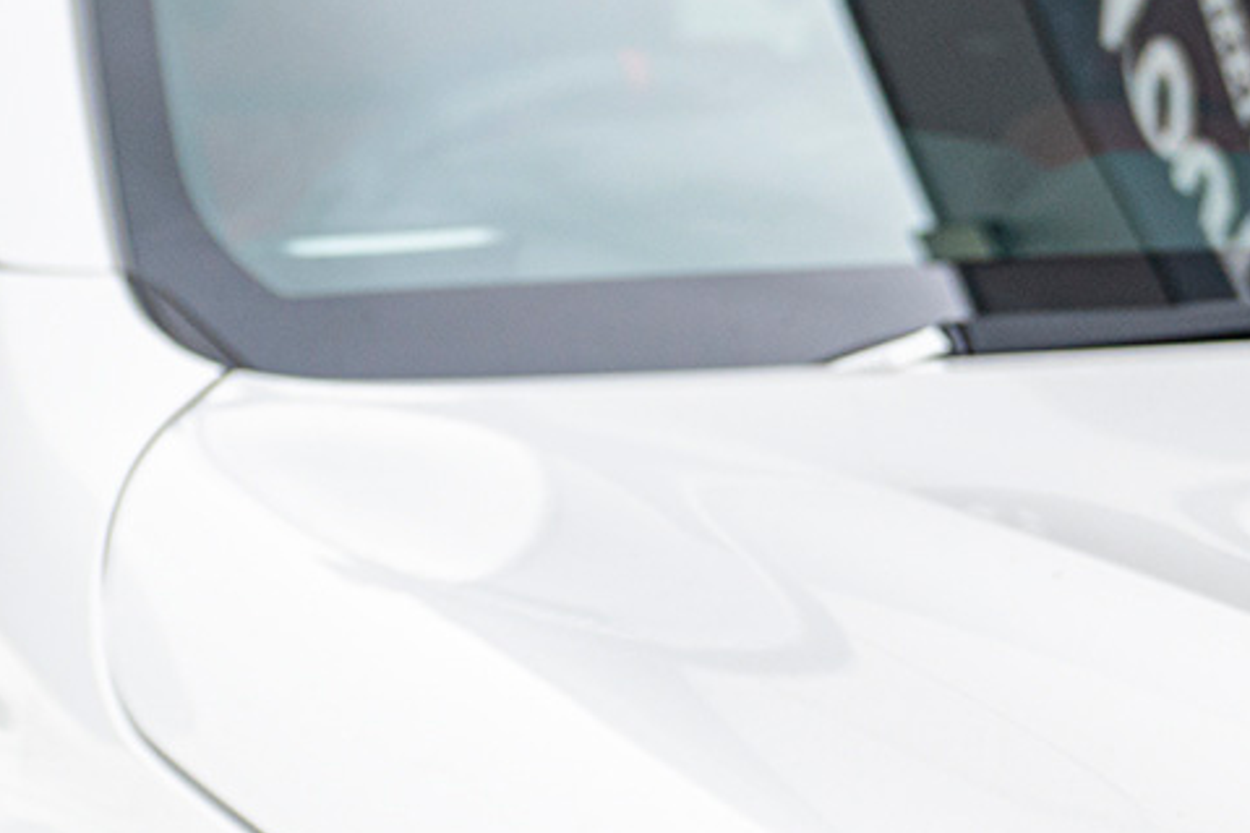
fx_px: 4304
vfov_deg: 10.9
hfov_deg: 14.9
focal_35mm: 124
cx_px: 2085
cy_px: 846
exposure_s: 1/60
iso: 160
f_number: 4
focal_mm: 33
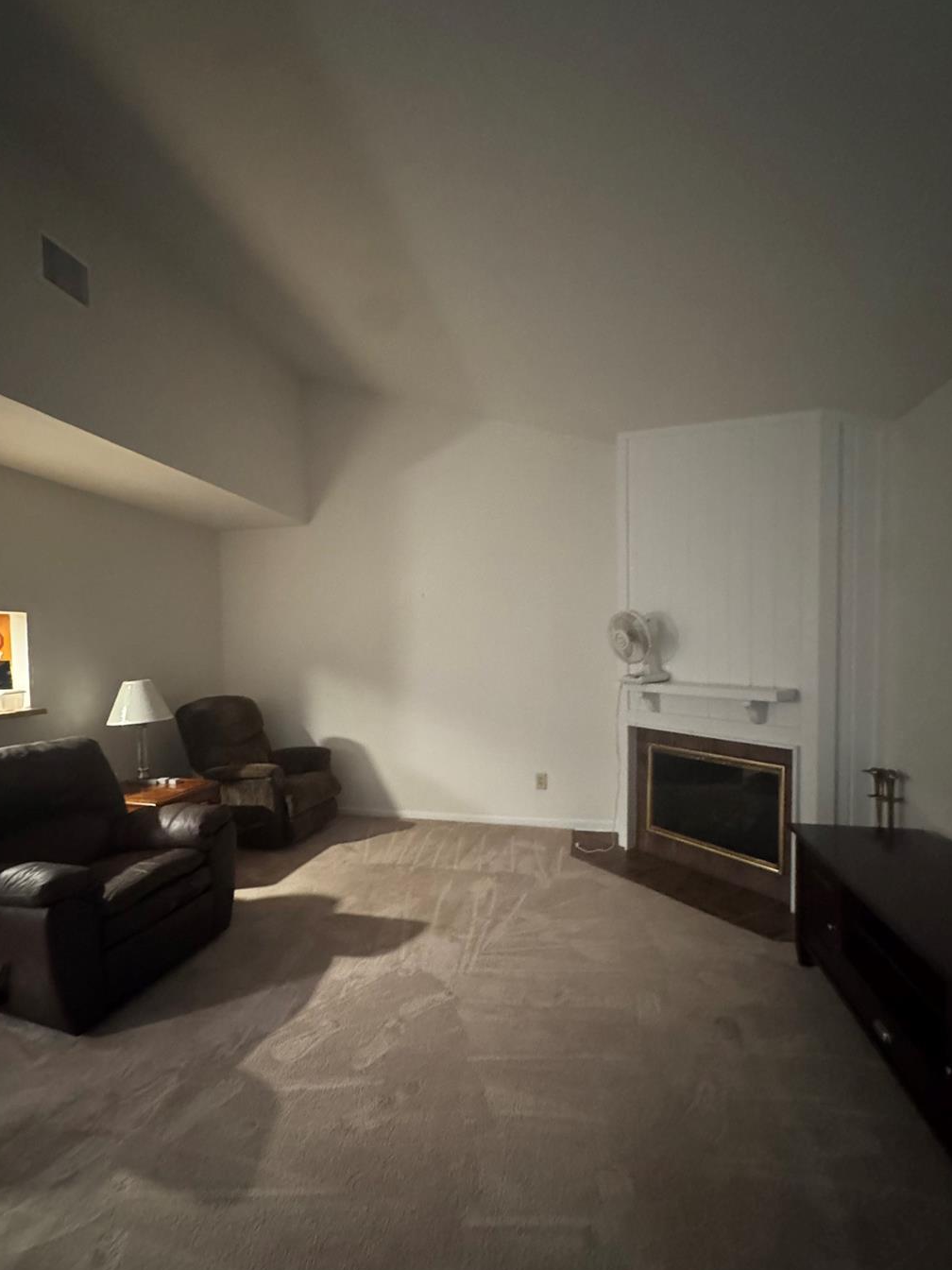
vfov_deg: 94.4
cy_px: 678
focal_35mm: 16
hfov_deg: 78.0
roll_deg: +0.4
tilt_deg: -3.4
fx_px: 587
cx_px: 442
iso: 1250
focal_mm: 2.22
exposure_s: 1/30
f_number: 2.2
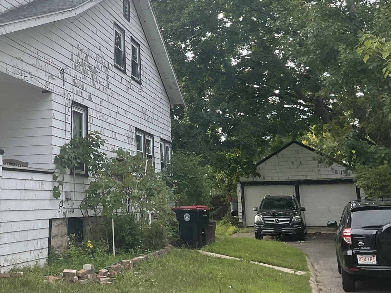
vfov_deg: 29.2
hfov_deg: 38.1
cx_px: 105
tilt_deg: +14.6
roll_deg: +1.1
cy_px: 70
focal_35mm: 49
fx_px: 553
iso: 16
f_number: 1.8
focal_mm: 3
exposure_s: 1/593
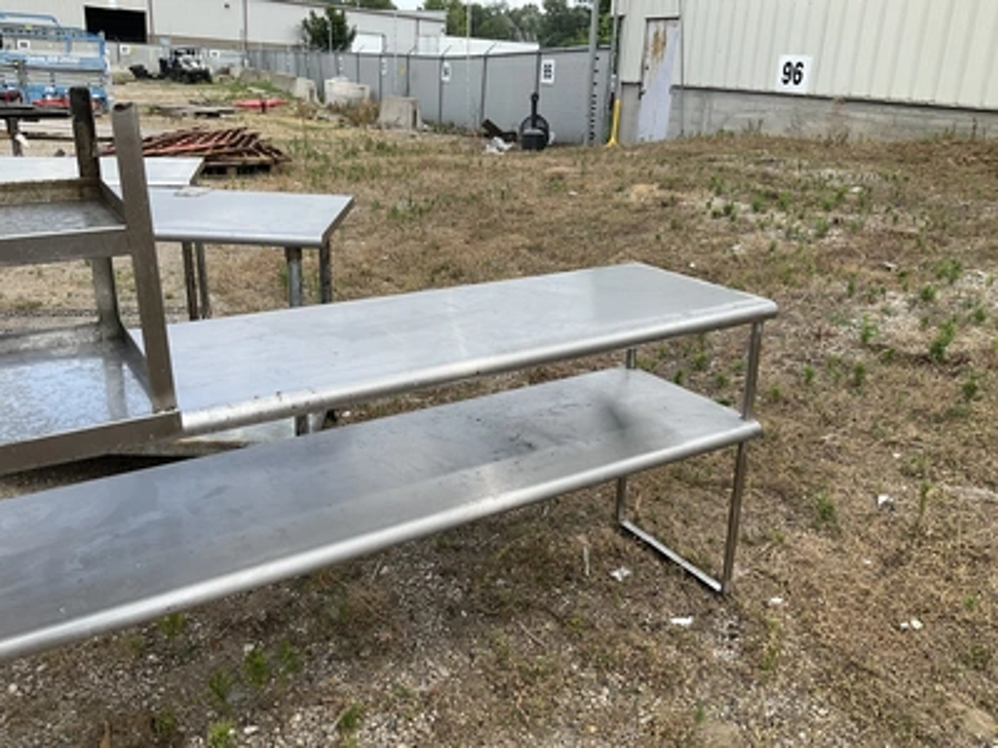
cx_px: 499
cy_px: 374
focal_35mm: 29
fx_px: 836
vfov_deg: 48.2
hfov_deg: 61.7
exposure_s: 1/1076
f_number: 1.8
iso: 25
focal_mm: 3
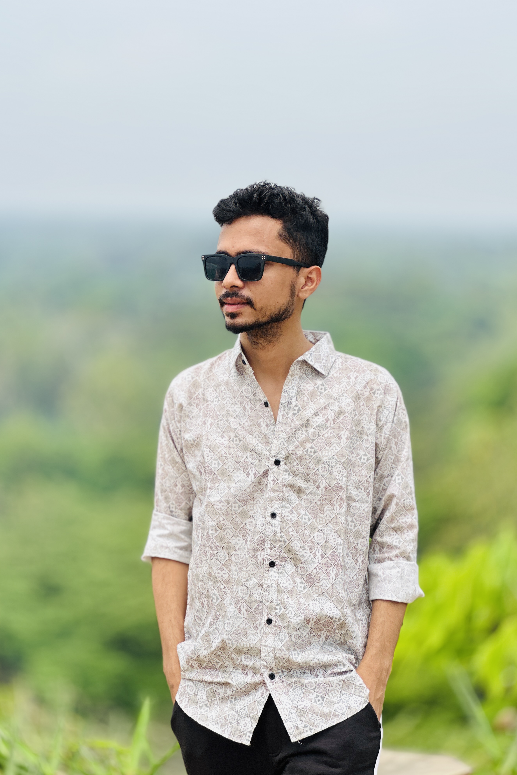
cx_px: 261
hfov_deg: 16.9
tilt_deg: -3.7
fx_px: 1744
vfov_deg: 25.1
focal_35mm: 81
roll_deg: -2.1
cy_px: 386
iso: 32
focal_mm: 9
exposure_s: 1/602
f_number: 2.8
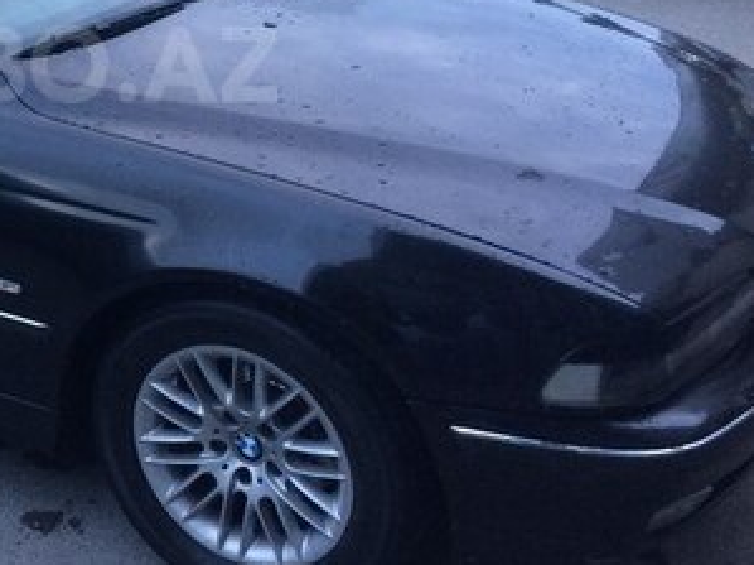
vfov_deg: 22.4
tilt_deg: -16.9
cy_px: 64
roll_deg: +2.1
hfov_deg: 28.6
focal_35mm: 64
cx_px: 20
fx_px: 1393
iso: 160
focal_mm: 4.15
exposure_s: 1/33
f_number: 2.2
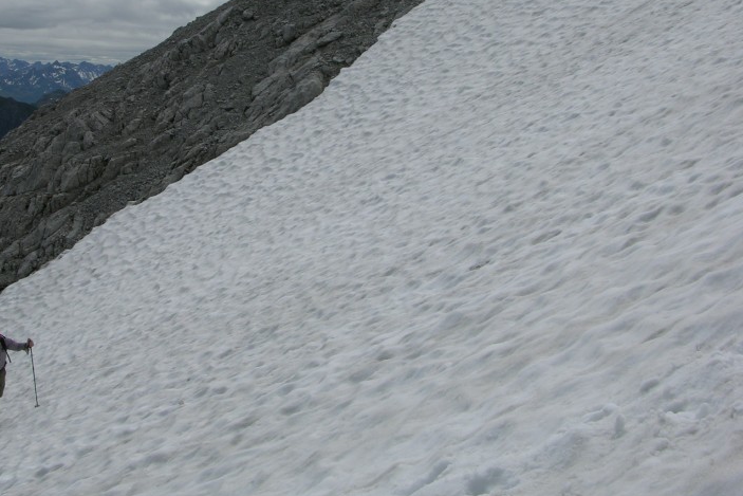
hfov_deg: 37.2
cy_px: 127
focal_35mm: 53
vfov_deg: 25.2
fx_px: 1094
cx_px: 270
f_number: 7.1
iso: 50
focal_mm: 8.9
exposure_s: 1/402
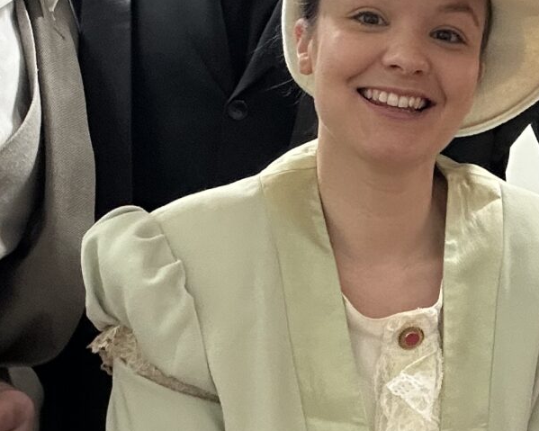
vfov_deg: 16.0
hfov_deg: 19.8
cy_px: 241
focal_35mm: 96
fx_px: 1531
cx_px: 430
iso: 200
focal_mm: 2.69
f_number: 1.9
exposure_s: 1/50
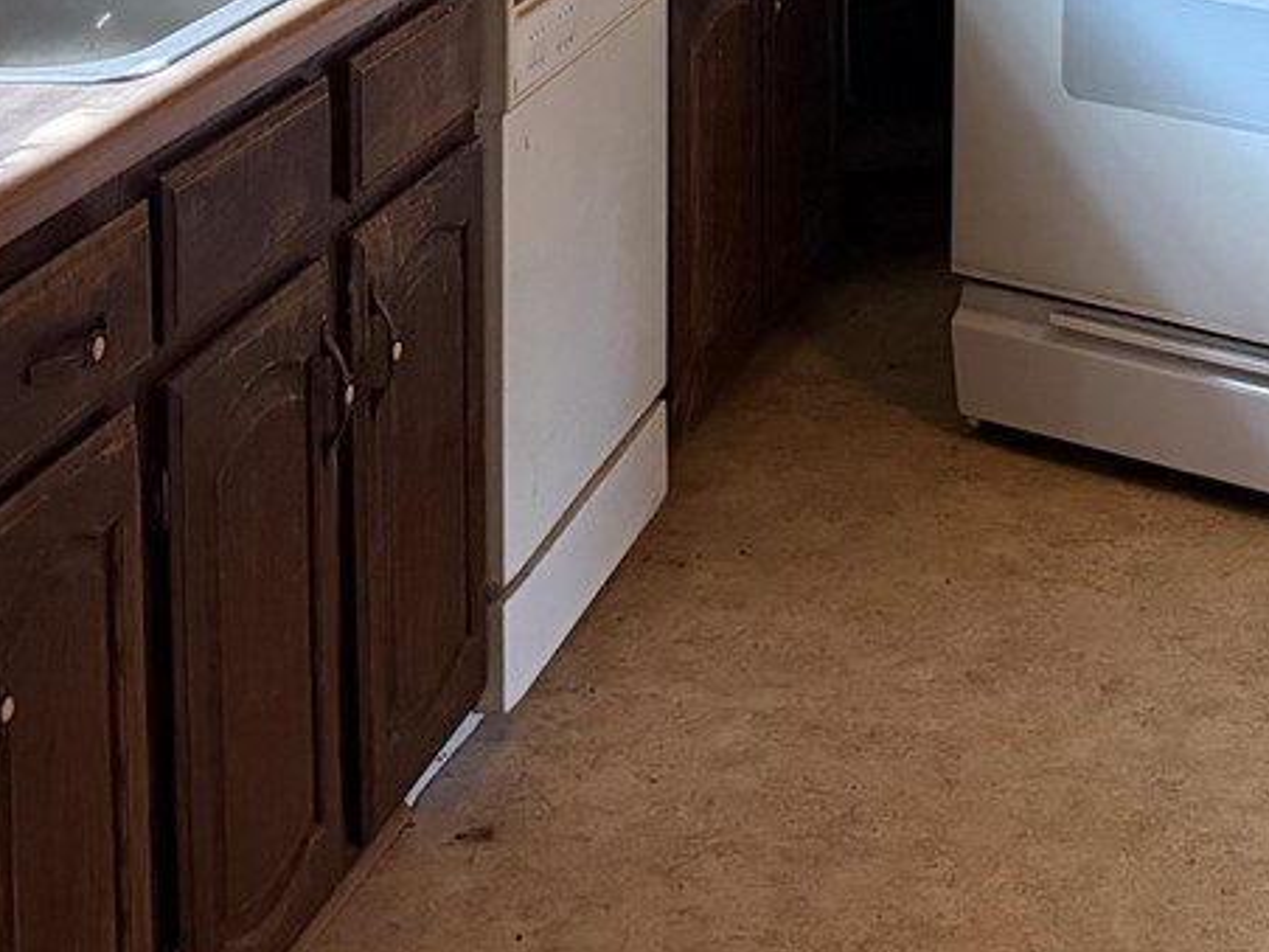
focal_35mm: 85
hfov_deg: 21.8
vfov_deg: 16.1
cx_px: 1384
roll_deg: -0.4
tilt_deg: -4.5
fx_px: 3116
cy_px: -410
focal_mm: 6.76
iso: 640
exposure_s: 1/60
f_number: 1.78
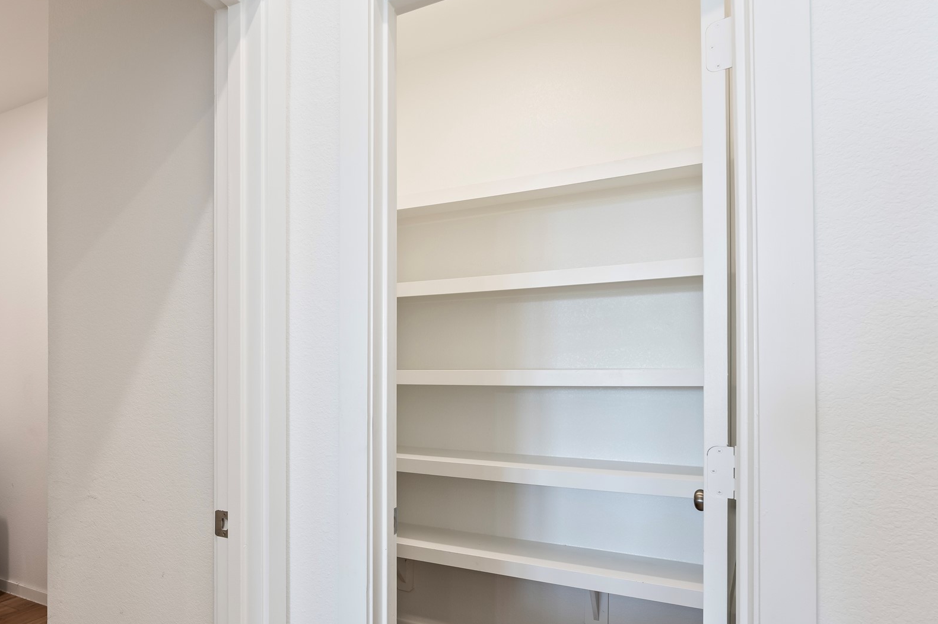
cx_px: 329
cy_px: 377
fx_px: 573
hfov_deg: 76.6
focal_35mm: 22
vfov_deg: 56.7
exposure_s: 1/2.5
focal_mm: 16
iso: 125
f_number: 6.3
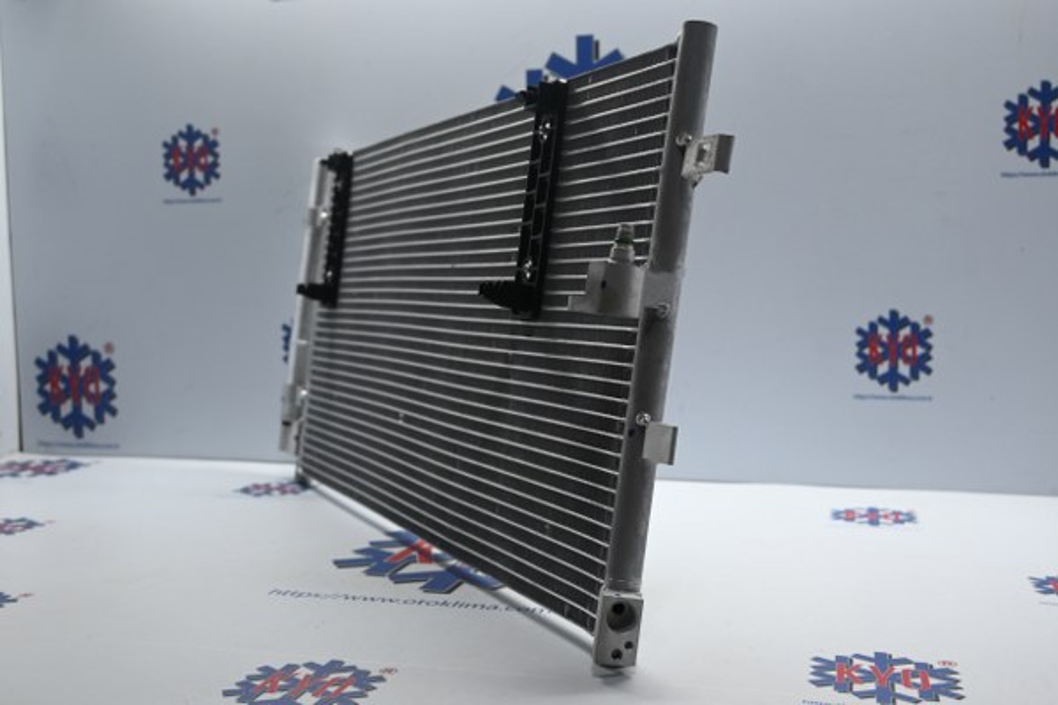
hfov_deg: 49.6
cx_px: 529
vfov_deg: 34.2
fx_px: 1146
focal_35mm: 39
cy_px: 352
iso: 220
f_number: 4.5
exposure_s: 1/40
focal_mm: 26
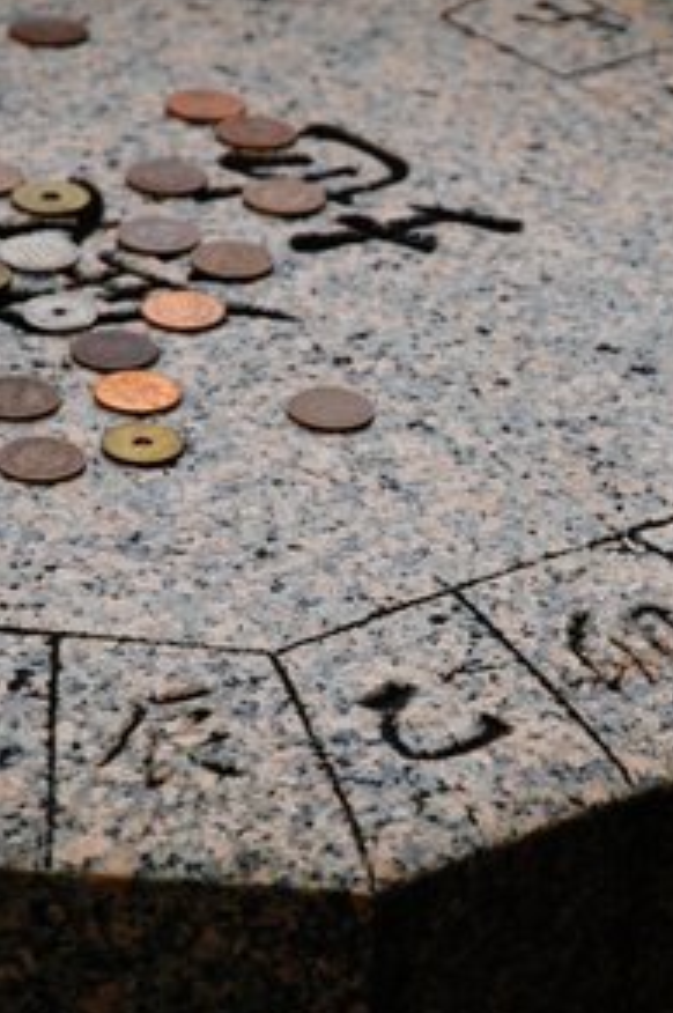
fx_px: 7102
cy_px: 454
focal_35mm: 253
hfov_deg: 5.4
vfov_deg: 8.2
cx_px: 454
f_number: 7.1
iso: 200
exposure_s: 1/320
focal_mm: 123
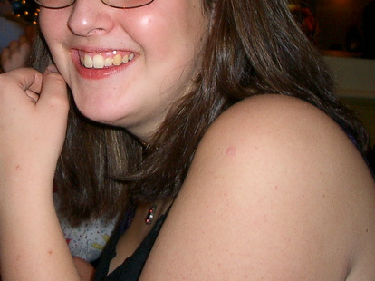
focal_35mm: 67
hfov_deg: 28.2
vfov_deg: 21.7
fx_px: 725
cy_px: 76
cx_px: 62
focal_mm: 5.8
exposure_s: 1/40
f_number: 2.6
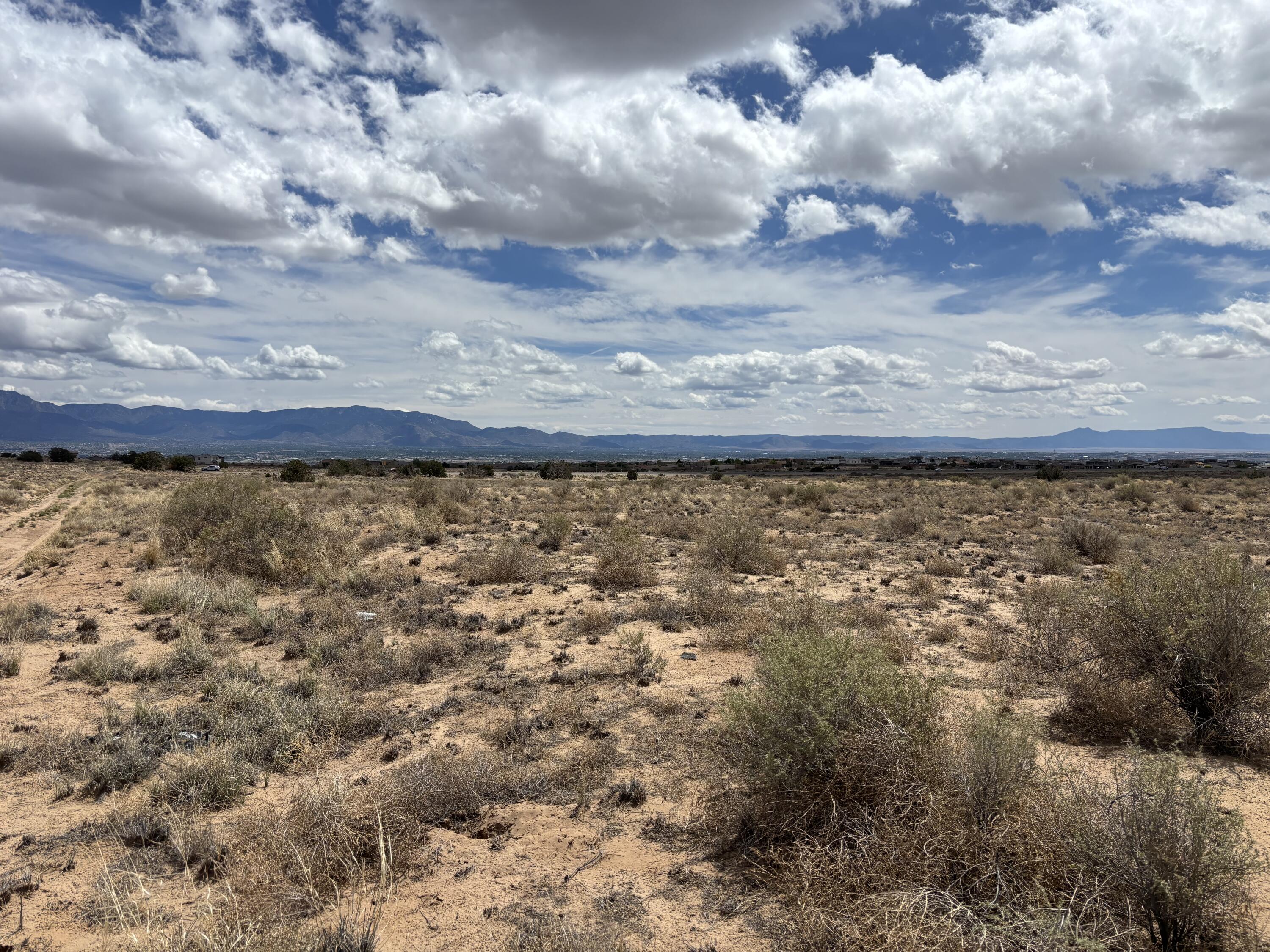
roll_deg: +1.5
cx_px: 635
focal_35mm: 26
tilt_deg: -1.4
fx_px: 954
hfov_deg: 67.3
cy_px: 476
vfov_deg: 53.1
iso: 50
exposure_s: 1/9091
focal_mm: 5.96
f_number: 1.6
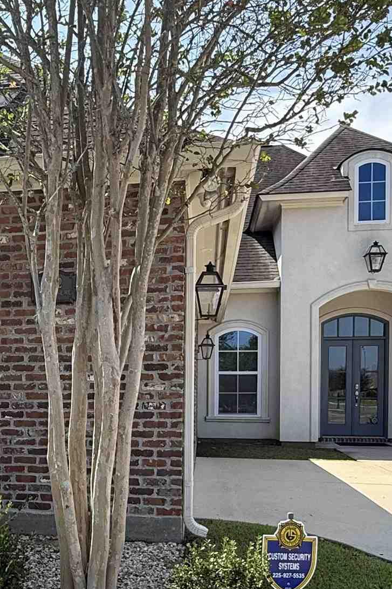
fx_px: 670
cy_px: 413
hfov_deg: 31.8
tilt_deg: -2.0
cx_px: 78
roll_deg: -1.0
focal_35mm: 41
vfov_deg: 46.3
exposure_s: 1/789
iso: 64
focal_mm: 2.22
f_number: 2.2
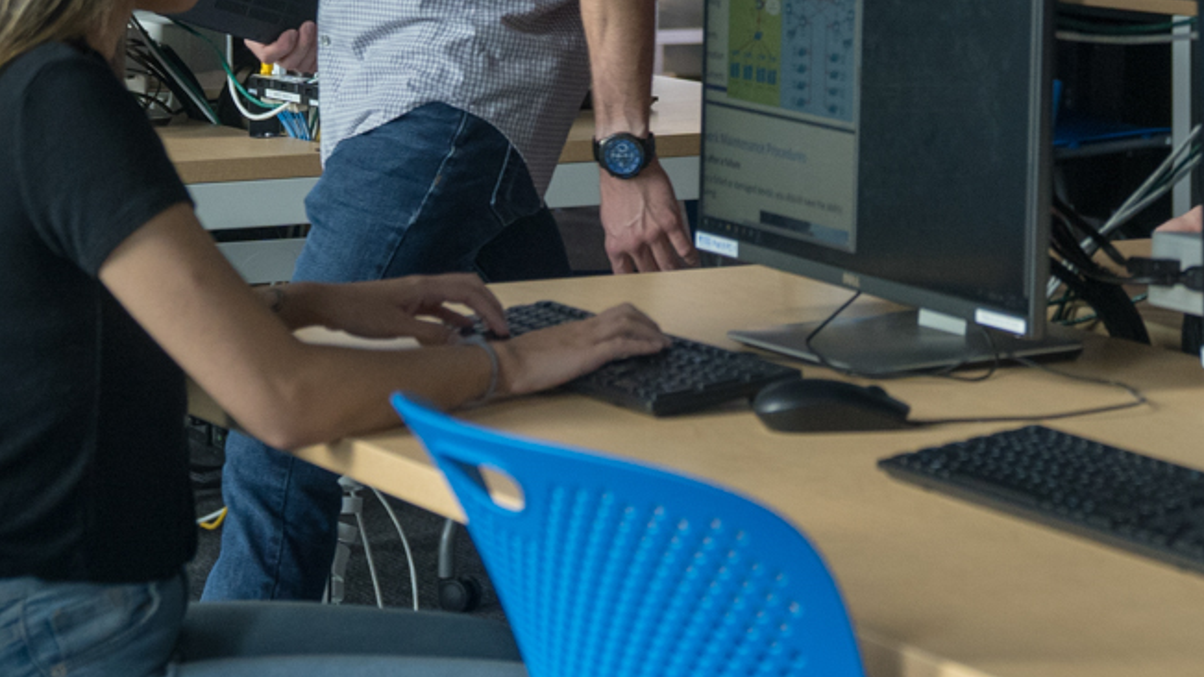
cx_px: 1076
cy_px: -372
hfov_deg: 15.6
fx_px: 4341
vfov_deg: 8.7
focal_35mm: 136
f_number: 3.2
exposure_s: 1/640
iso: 1600
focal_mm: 44
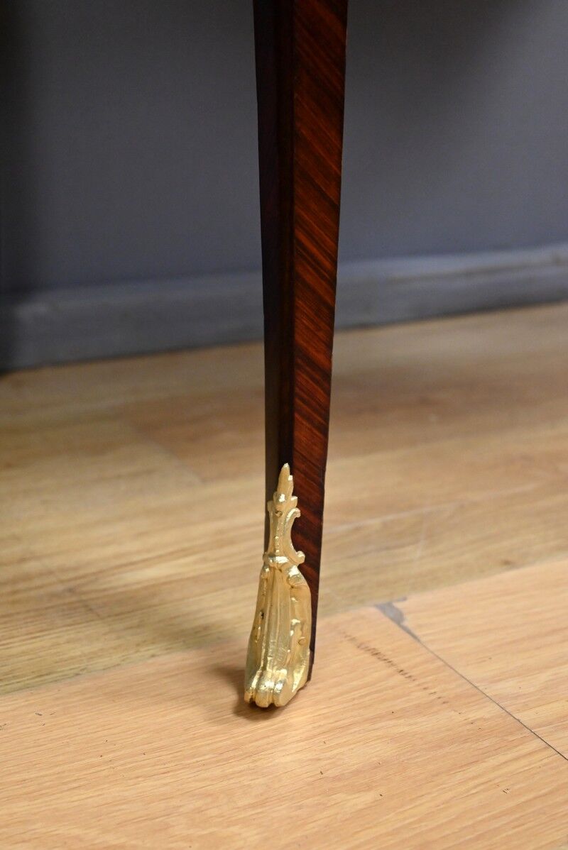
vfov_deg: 39.6
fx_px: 1182
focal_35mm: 50
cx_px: 284
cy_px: 425
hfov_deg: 27.0
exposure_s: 1/160
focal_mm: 50
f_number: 6.3
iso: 5000
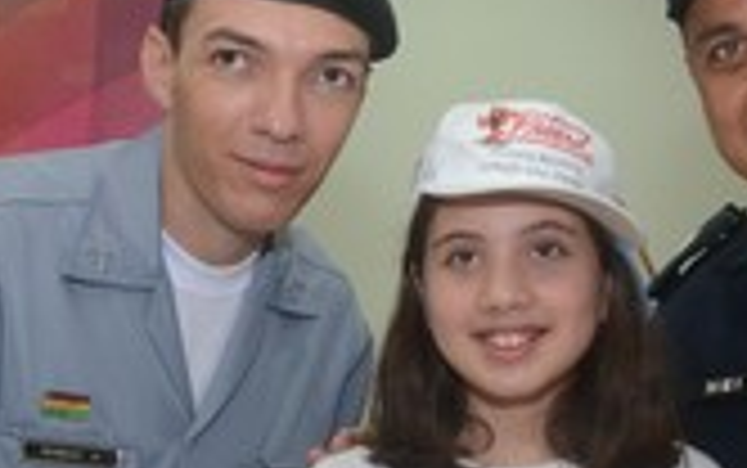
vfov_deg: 14.3
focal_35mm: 91
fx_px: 1854
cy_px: 392
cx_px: 454
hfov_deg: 22.7
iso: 1600
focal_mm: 22
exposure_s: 1/100
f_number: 3.8
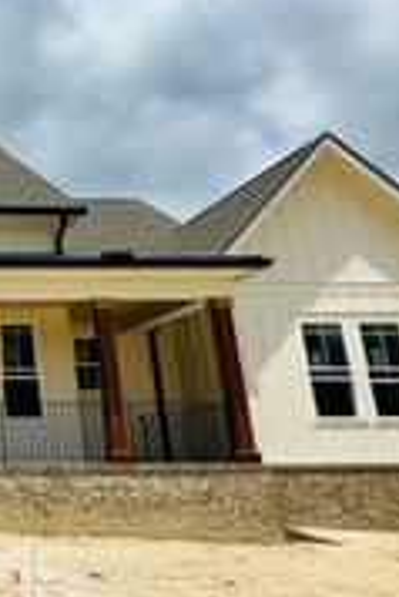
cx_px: -188
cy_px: 267
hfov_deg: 26.4
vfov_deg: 50.6
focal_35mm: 38
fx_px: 630
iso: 32
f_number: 1.8
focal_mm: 1.57
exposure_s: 1/2660
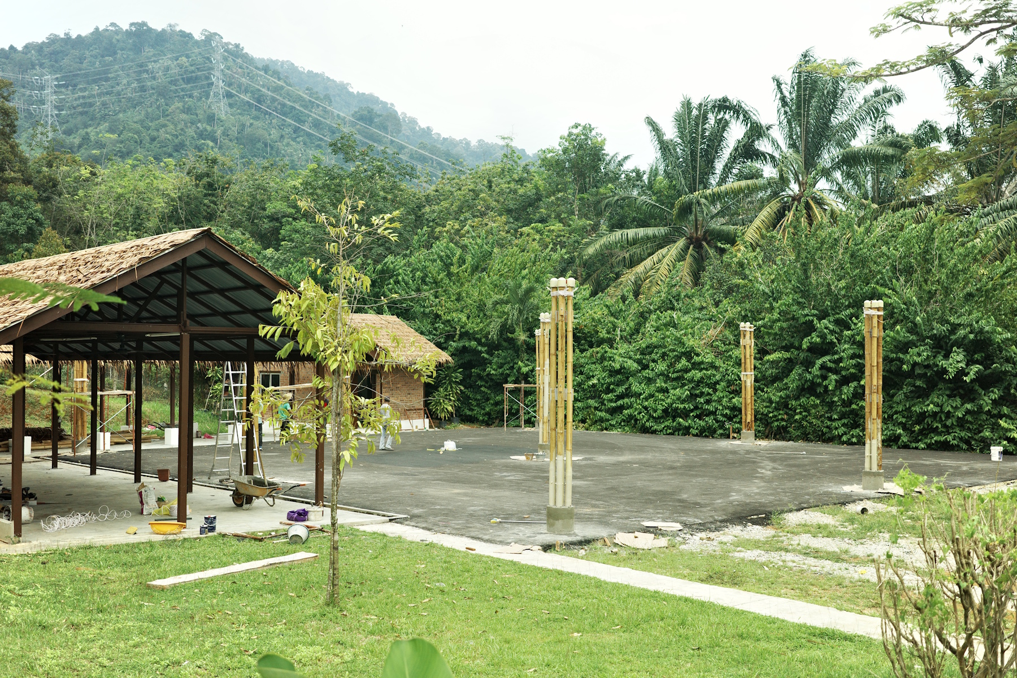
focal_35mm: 40
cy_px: 339
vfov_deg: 33.4
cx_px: 508
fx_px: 1130
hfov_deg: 48.5
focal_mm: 26
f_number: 2.8
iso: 200
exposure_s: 1/500
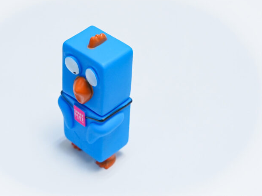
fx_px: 704
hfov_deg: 21.1
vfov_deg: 15.9
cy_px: 97
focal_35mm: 93
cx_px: 113
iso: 3200
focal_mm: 57
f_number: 5
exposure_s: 1/640
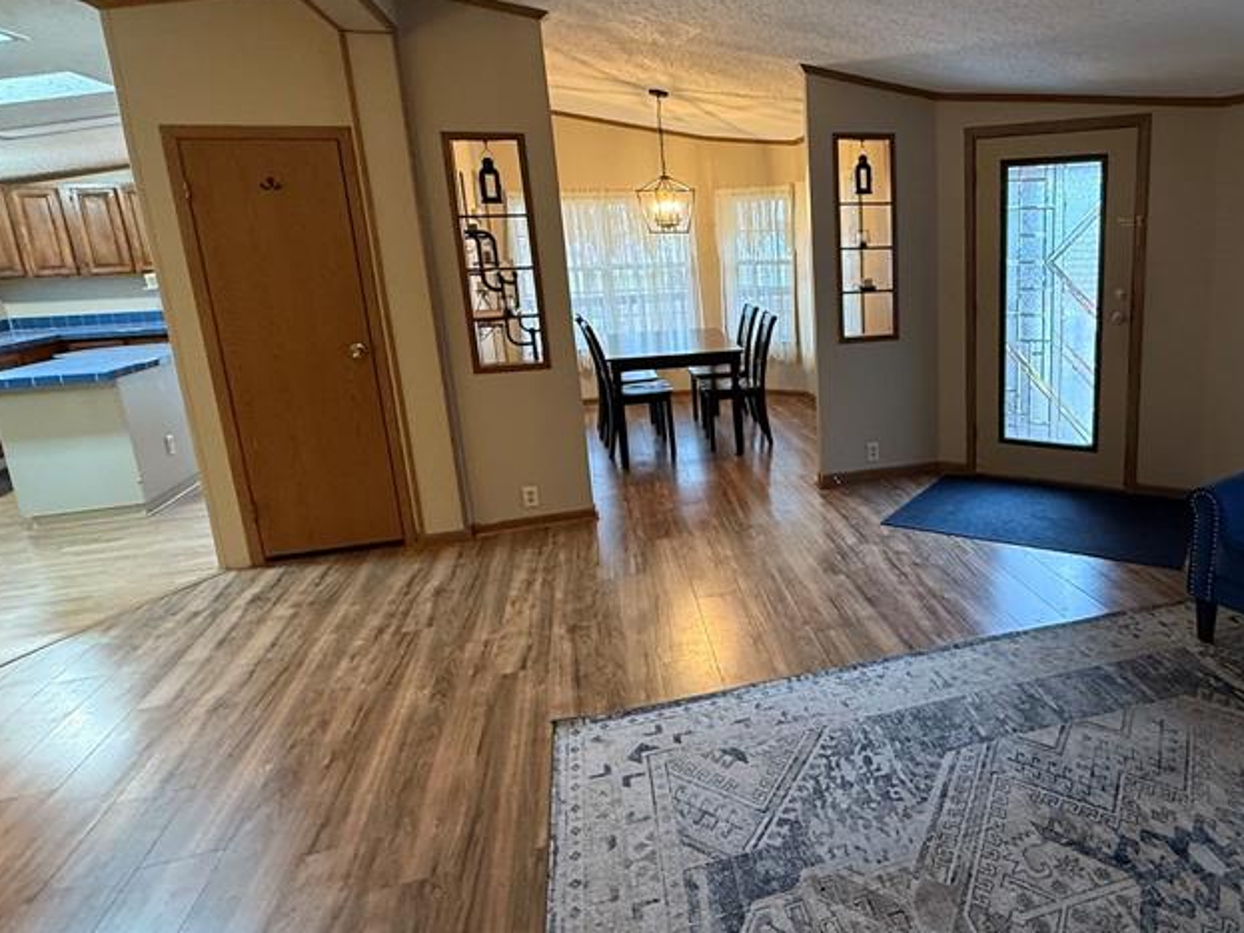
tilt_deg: -11.2
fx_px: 826
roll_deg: +1.7
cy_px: 406
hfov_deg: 70.6
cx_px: 881
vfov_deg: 58.7
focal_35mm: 23
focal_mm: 2.22
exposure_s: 1/60
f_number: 2.2
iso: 400
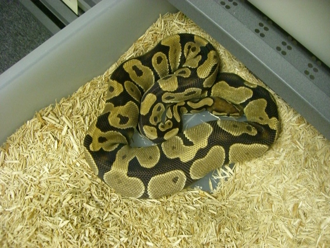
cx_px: 165
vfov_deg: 37.7
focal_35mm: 38
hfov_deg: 49.0
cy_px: 124
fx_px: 362
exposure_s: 1/60
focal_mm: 6.2
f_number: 2.7
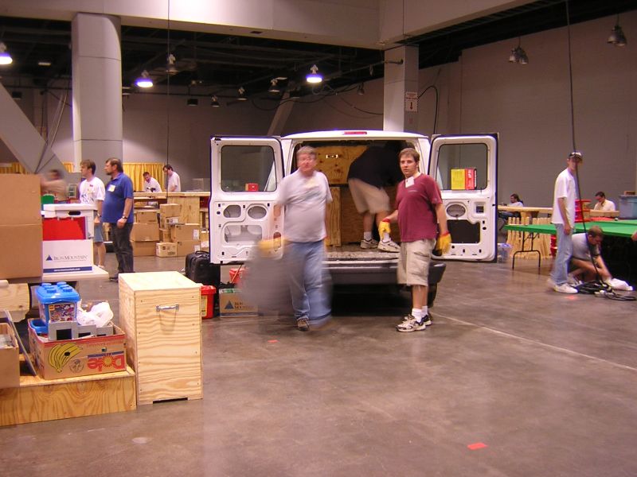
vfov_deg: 39.7
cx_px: 318
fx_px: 662
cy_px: 238
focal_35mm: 36
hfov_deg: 51.4
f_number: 2.6
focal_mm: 4.7
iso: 139
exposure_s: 1/3.8
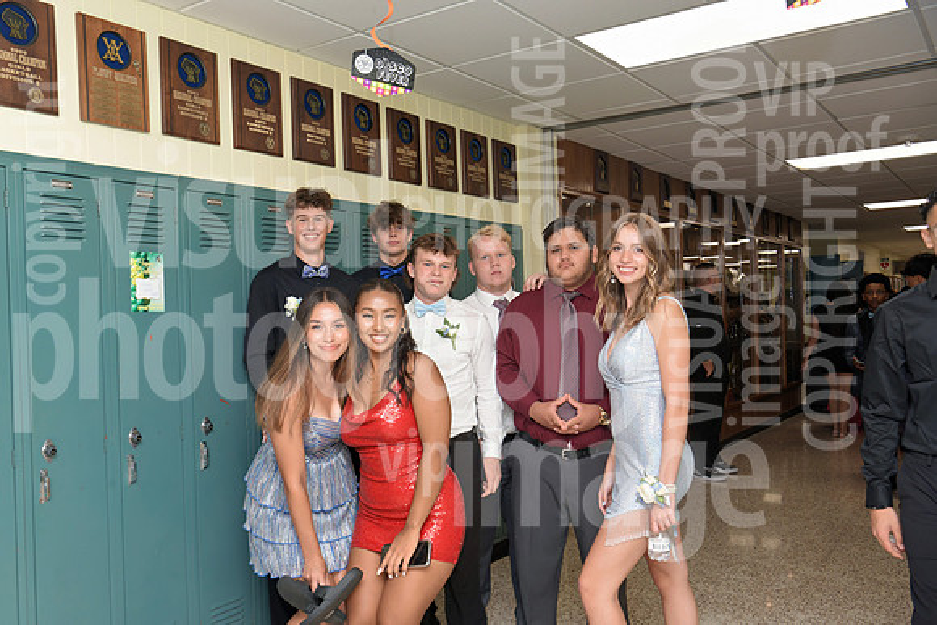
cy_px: 312
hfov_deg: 58.7
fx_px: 833
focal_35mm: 32
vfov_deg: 41.1
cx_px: 468
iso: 500
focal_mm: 32
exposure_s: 1/100
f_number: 8
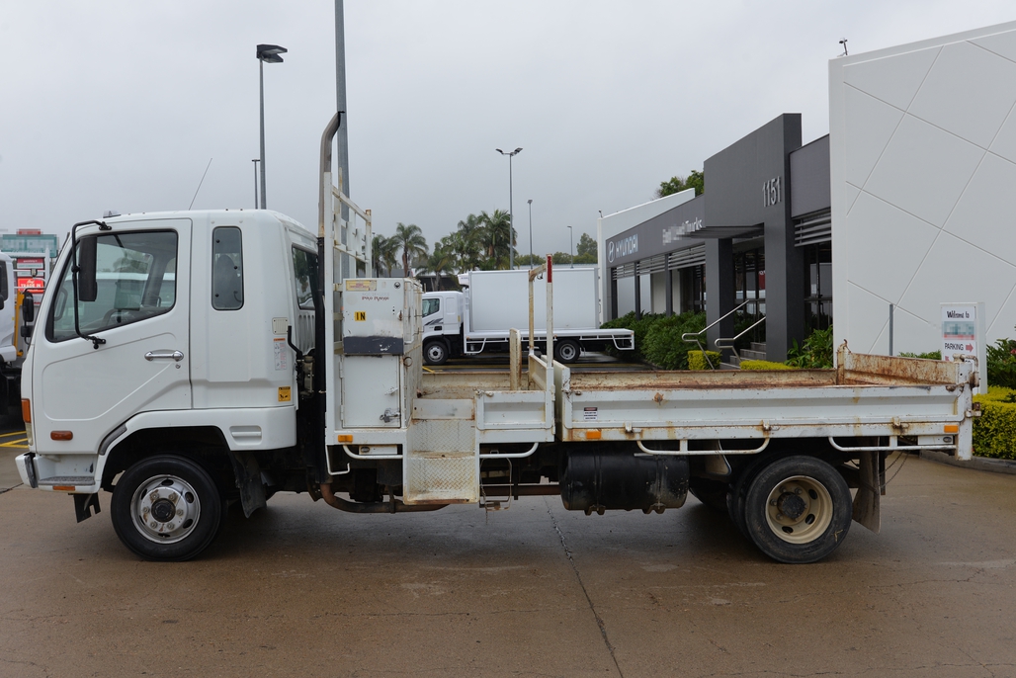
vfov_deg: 41.1
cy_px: 339
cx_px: 508
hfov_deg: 58.7
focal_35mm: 32
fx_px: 903
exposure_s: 1/250
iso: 160
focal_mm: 32
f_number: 8
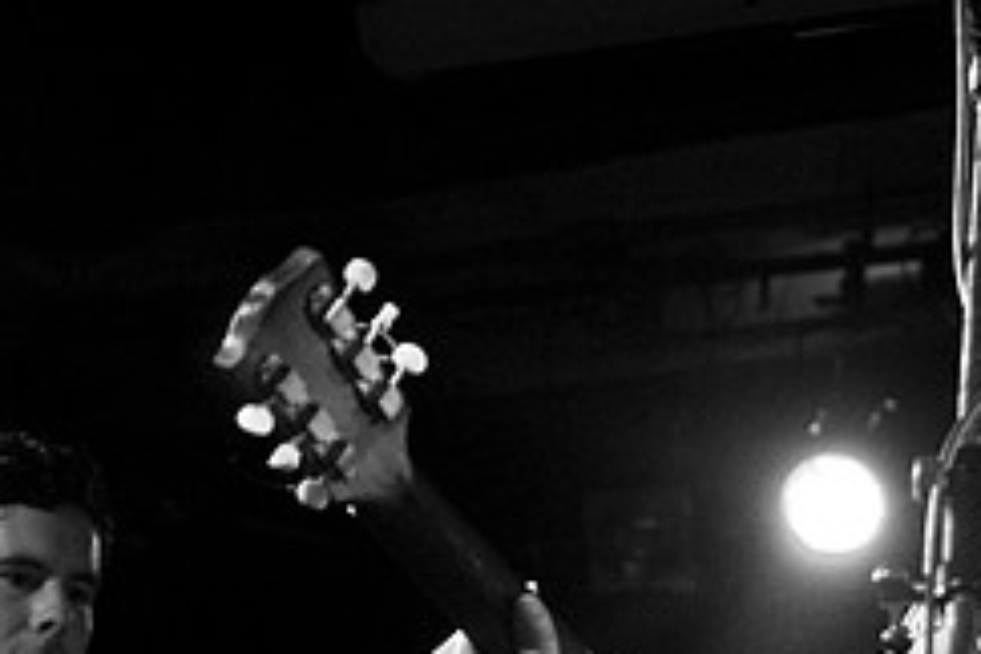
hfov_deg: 16.4
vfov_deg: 10.9
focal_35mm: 125
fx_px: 3411
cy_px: 392
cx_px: 553
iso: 800
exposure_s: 1/20
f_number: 2.8
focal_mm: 35
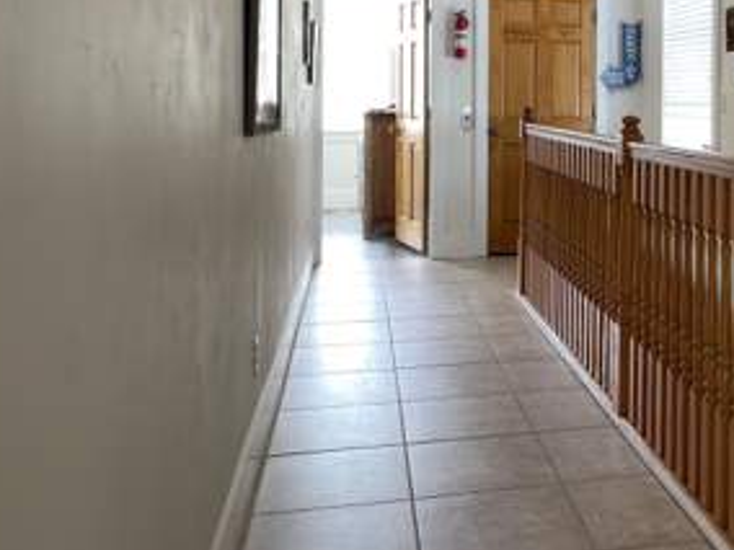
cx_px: 582
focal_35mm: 44
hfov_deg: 41.2
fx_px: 933
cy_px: 106
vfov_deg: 32.0
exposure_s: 1/120
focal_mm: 4.2
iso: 64
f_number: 1.6
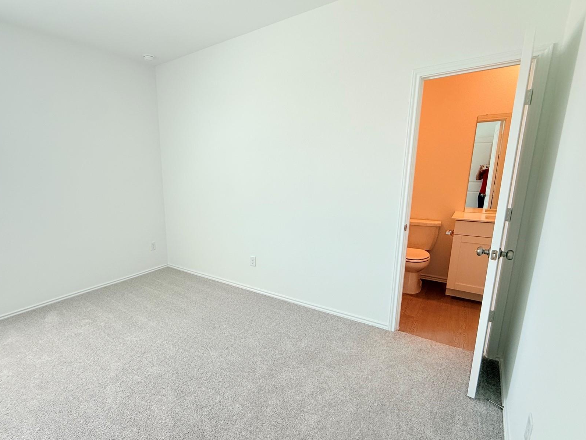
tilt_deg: -11.7
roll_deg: +1.0
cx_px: 238
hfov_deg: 86.8
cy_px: 235
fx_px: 305
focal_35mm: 18
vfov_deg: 71.5
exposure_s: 1/120
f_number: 2.2
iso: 80
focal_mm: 2.22
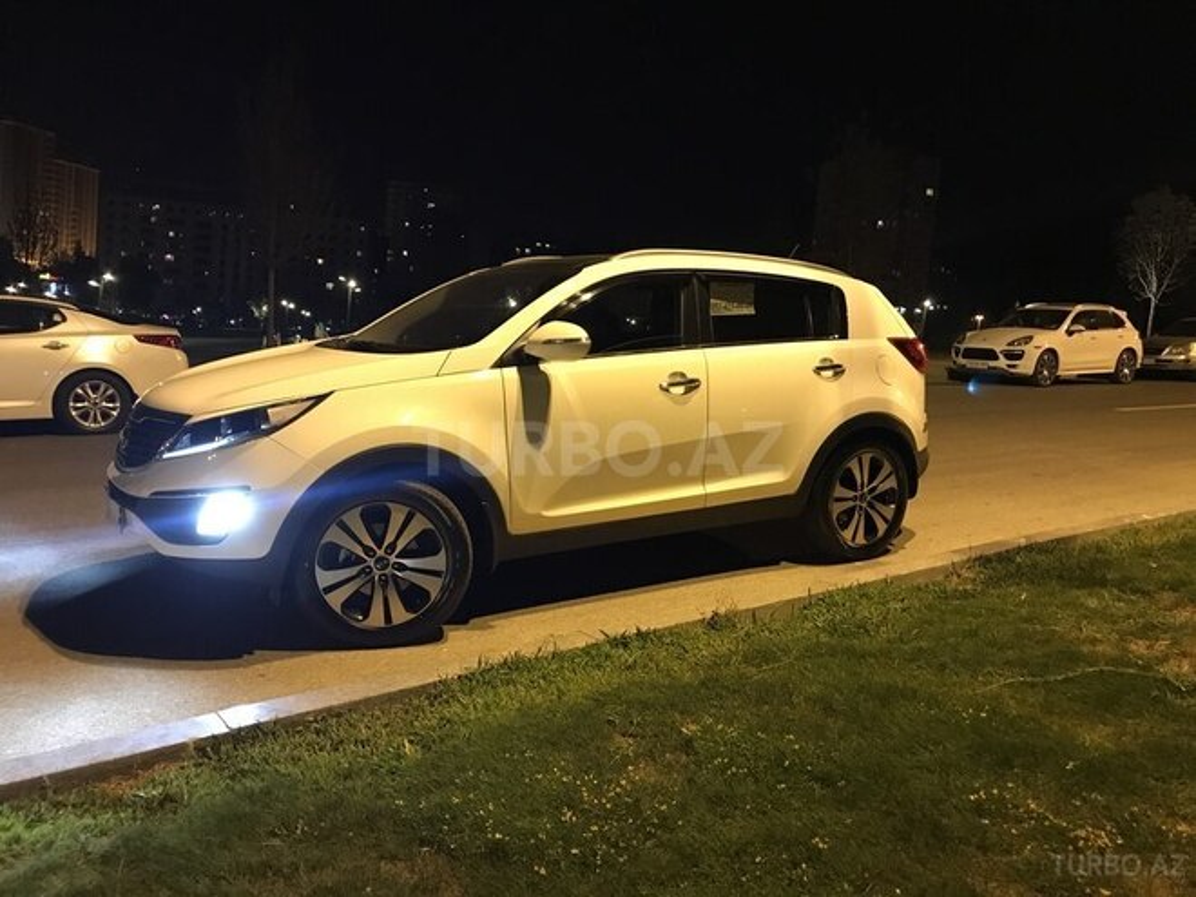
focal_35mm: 28
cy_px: 448
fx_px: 967
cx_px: 598
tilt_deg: -4.2
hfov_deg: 63.4
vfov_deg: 49.7
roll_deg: -4.7
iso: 100
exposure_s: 1/9
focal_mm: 3.99
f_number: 1.8
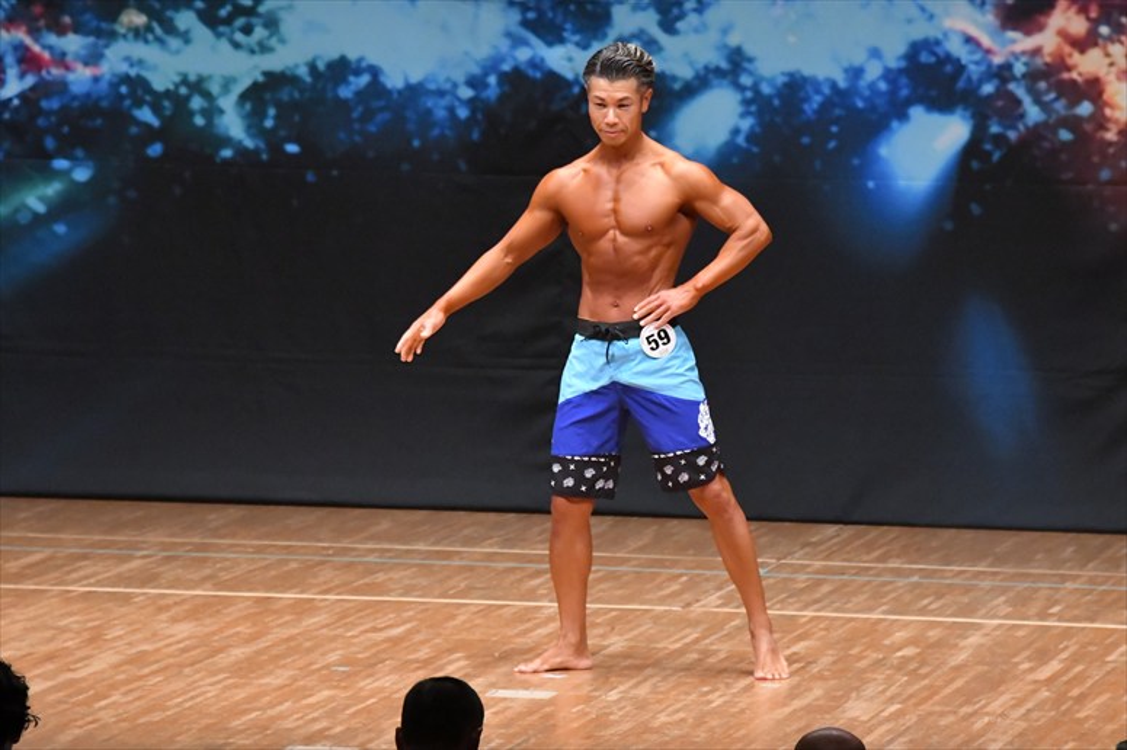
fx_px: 8448
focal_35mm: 270
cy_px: 375
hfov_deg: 7.6
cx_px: 564
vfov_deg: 5.1
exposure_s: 1/400
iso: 8000
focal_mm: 180
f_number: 5.6
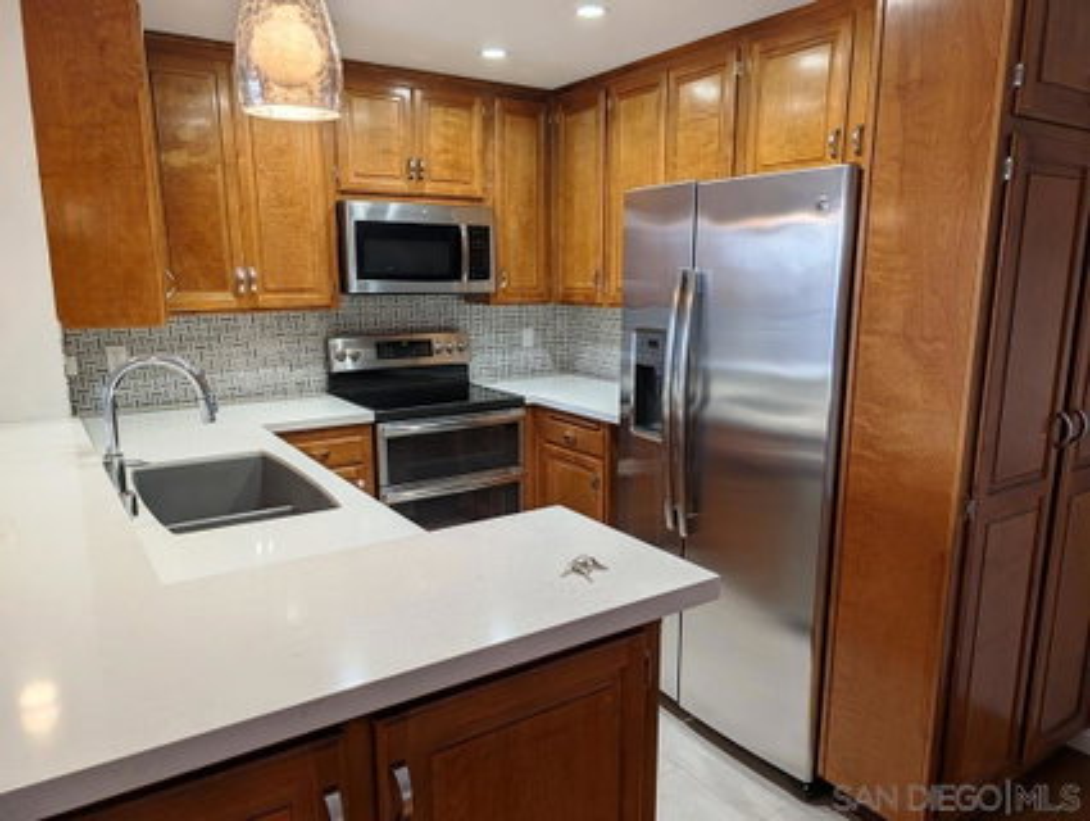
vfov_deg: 56.9
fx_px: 757
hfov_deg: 71.5
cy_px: 410
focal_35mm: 24
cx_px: 545
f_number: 1.68
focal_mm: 6.9
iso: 19
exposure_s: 1/120
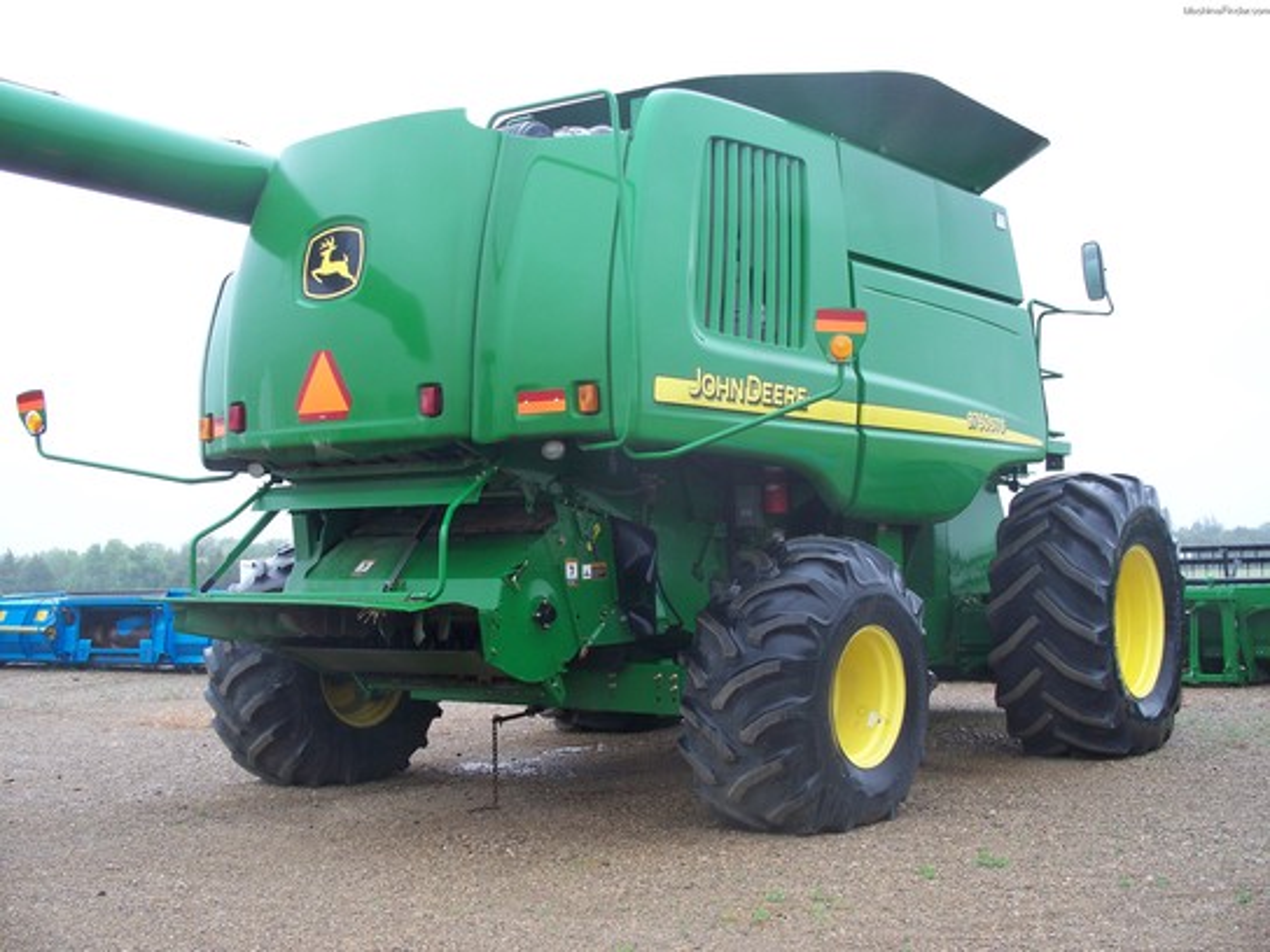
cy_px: 476
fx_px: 1724
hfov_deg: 40.4
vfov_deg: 30.9
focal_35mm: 47
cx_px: 635
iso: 100
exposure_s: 1/60
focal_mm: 9.86
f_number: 2.9
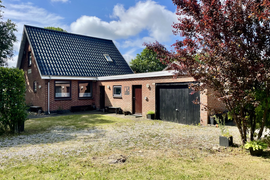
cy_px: 92
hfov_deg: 65.5
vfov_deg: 46.4
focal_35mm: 28
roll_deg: +0.3
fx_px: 210
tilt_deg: -1.6
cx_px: 134
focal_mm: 4.2
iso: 32
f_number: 1.6
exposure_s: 1/2681
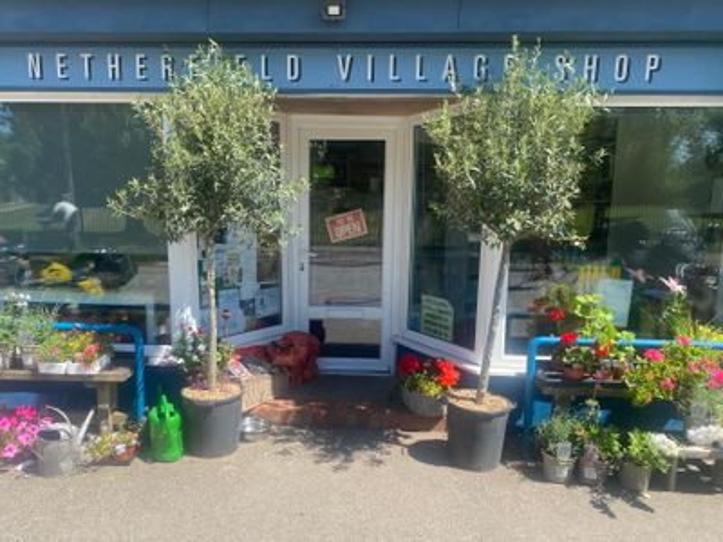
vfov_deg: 53.1
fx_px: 543
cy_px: 271
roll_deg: -0.4
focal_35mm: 26
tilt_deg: -9.1
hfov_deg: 67.3
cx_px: 362
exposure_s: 1/1218
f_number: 1.8
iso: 32
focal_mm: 4.25
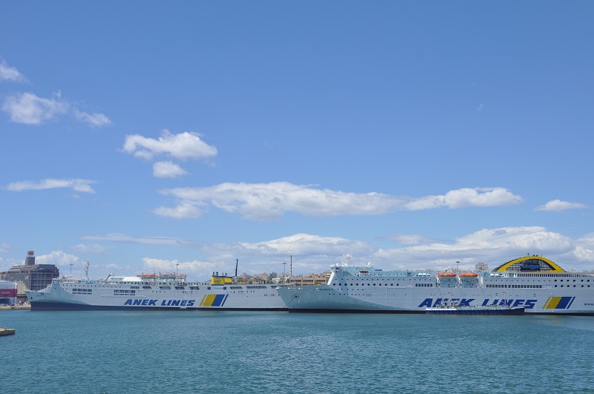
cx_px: 297
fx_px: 717
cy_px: 197
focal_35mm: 44
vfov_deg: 30.8
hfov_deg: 45.0
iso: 200
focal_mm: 29
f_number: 11
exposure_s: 1/500
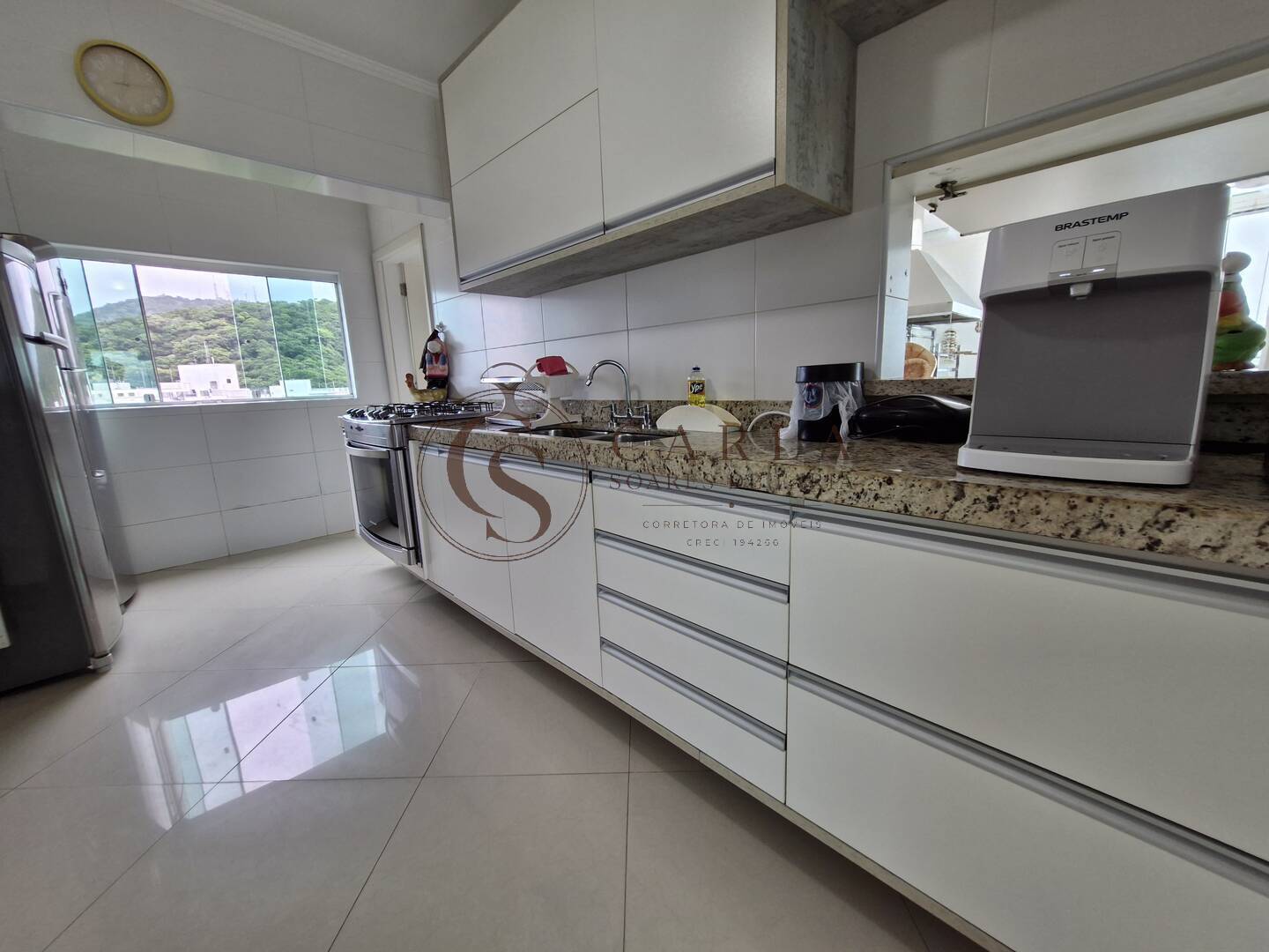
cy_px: 476
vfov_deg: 89.9
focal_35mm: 13
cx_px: 634
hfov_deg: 106.2
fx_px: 477
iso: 50
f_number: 2.2
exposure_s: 1/60
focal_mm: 1.74
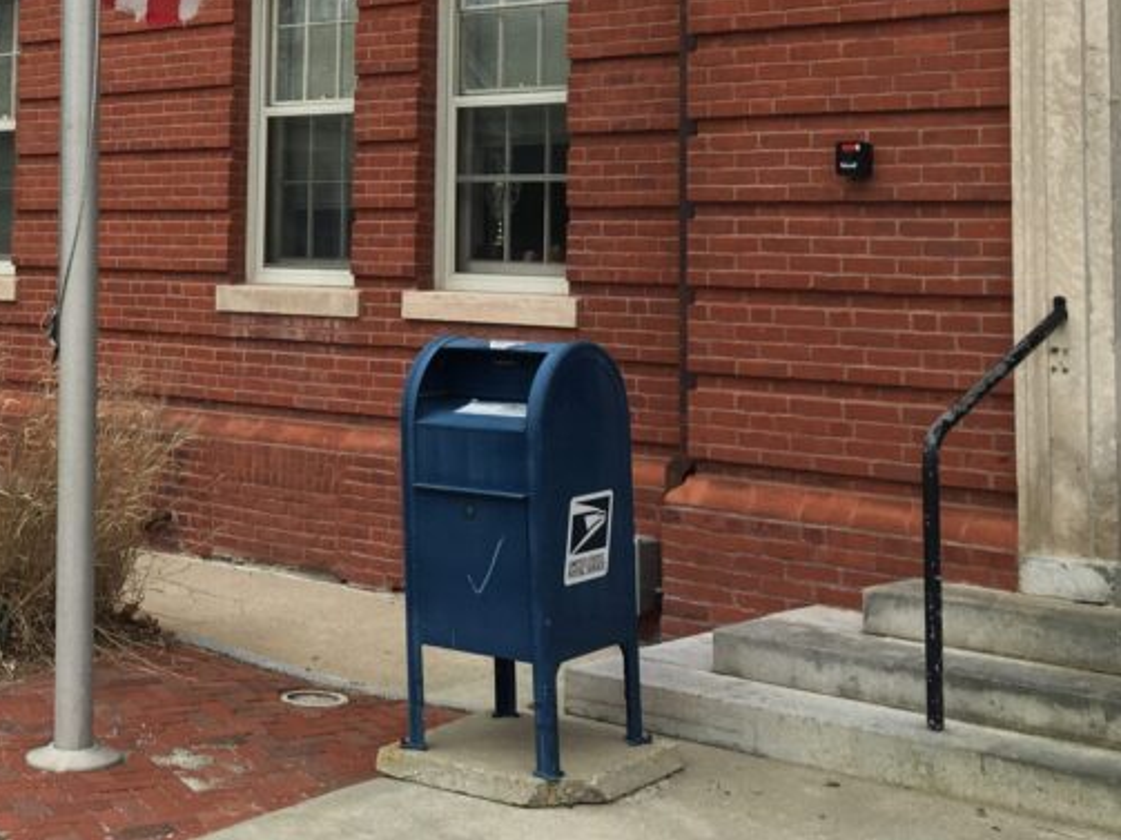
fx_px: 1910
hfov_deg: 31.3
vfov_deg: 24.2
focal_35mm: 59
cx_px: 127
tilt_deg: +5.3
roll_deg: -1.9
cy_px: 94
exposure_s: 1/1012
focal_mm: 4.15
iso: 25
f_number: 2.2
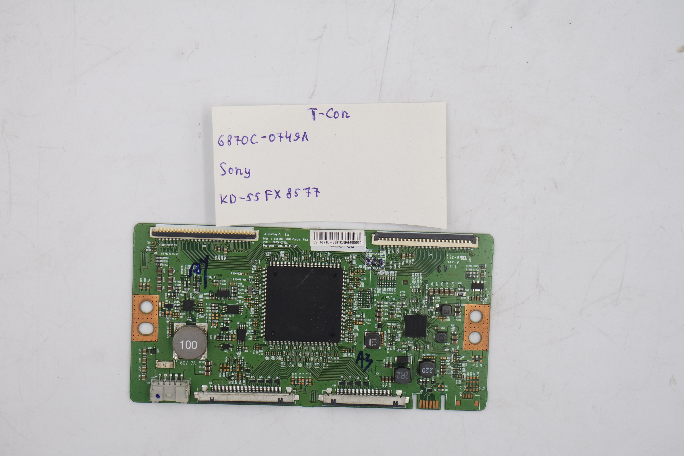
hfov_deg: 28.1
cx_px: 342
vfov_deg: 18.9
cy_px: 228
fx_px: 1368
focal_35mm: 72
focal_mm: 27
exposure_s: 1/125
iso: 200
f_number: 5.6
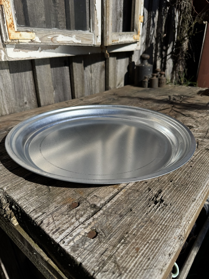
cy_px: 140
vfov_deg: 71.6
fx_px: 193
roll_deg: -1.2
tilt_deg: -26.9
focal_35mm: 24
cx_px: 104
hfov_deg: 56.8
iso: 80
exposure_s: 1/7092
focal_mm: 6.76
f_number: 1.78
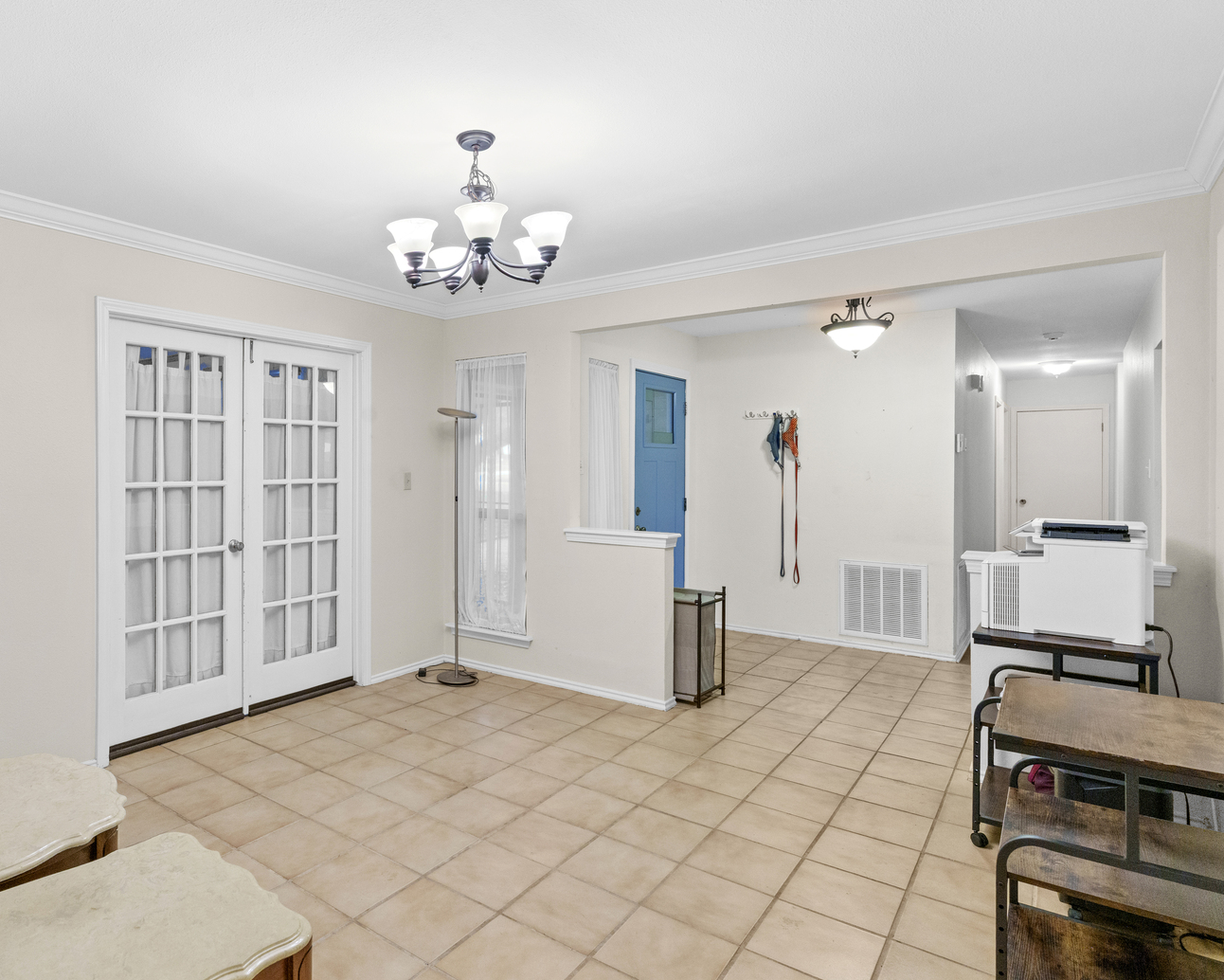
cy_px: 492
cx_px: 458
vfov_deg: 68.1
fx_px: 725
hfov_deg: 78.9
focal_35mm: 20
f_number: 8
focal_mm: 17
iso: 4000
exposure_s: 1/30
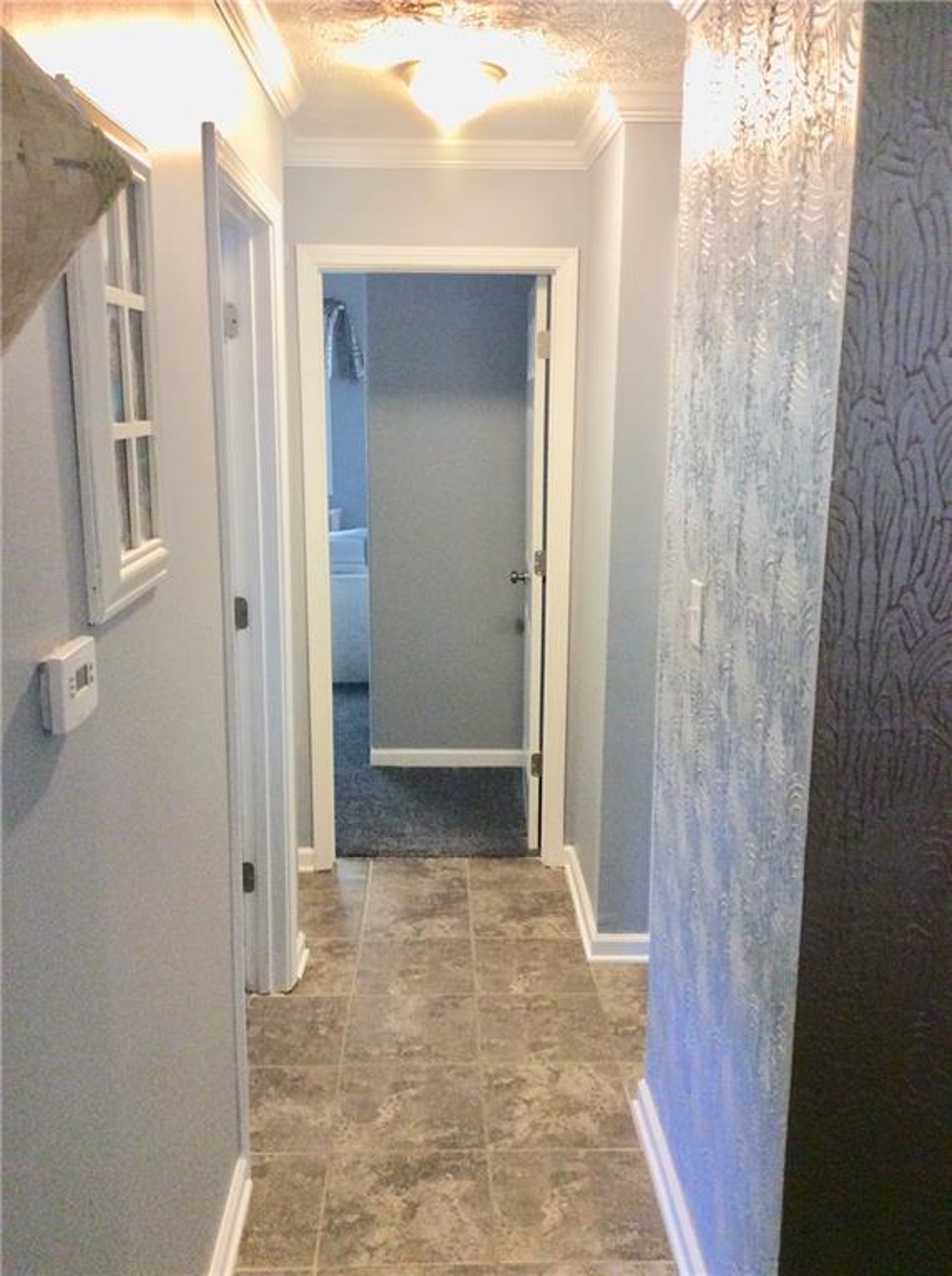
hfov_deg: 44.0
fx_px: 1177
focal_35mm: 32
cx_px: 476
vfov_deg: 56.9
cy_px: 638
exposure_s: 1/24
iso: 125
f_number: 2.4
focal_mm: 3.3
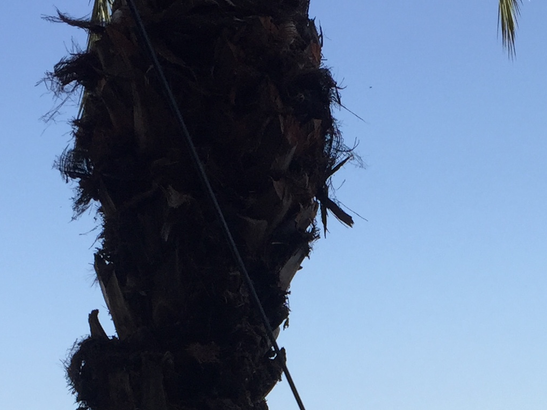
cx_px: 453
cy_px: 494
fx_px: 1469
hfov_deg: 20.8
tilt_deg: +3.4
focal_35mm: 93
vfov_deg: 15.3
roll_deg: -1.6
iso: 32
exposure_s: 1/1099
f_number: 2.2
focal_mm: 4.15
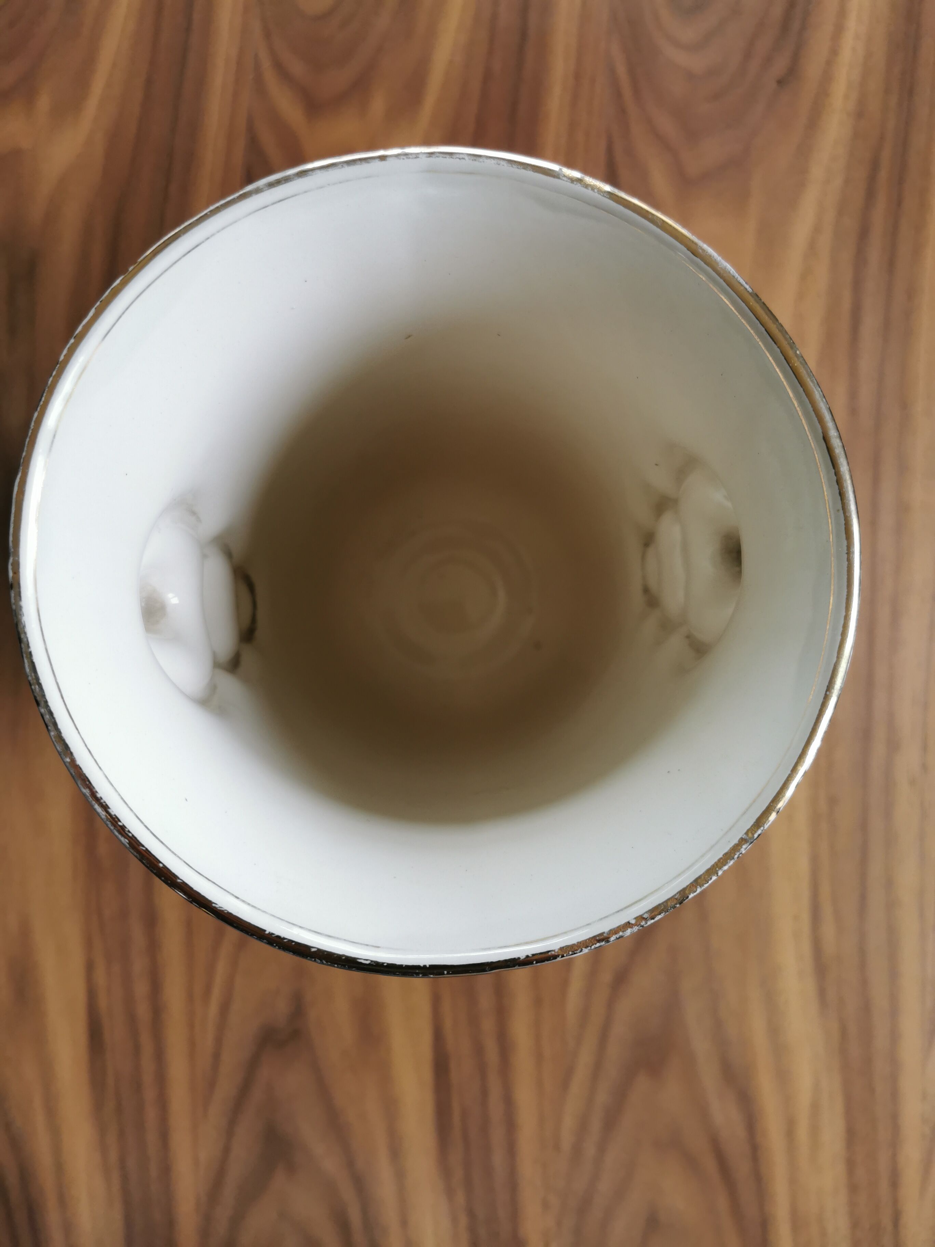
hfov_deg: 51.4
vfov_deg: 65.3
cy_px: 624
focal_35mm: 27
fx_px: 972
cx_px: 468
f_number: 1.6
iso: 80
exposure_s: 1/100
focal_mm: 5.56
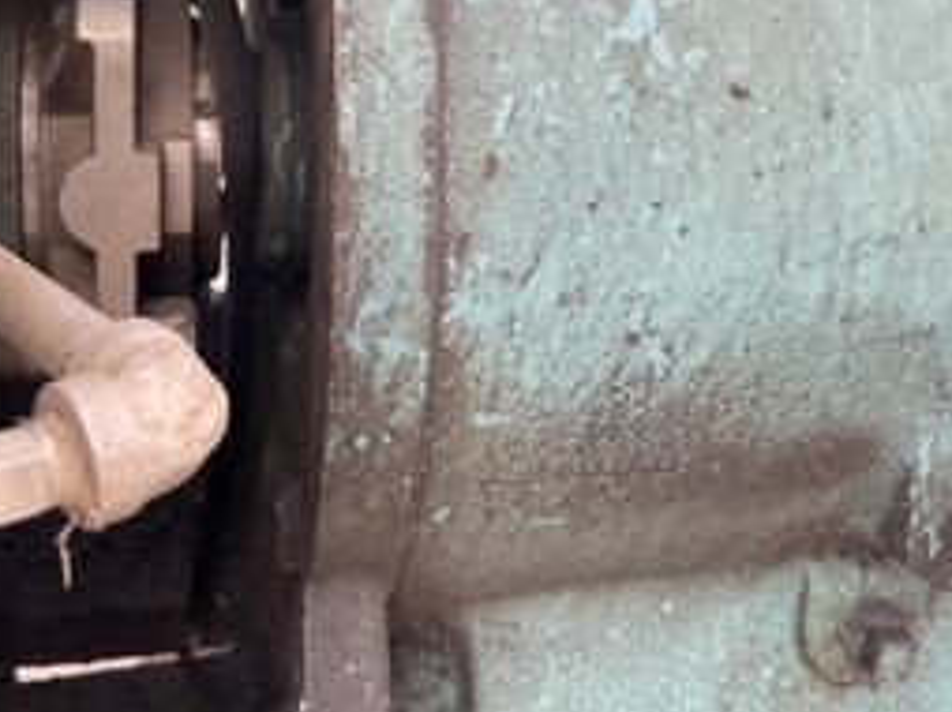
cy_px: 195
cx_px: 360
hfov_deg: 45.4
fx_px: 1127
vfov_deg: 34.5
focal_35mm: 41
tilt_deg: -14.4
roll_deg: -3.4
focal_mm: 5.1
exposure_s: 1/245
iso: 32
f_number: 1.6
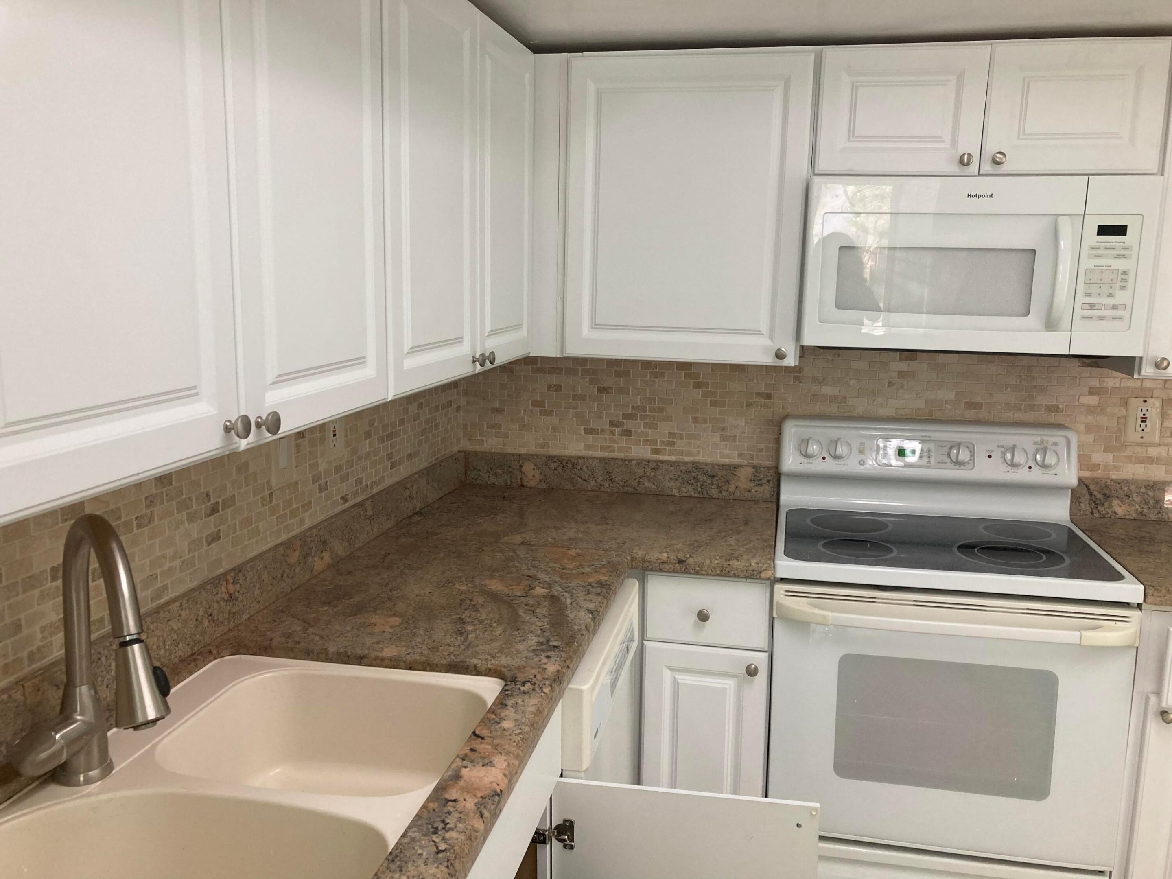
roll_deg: -1.3
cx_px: 586
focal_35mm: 28
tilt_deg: -9.9
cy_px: 440
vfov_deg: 49.7
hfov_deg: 63.4
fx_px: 948
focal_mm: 3.99
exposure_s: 1/60
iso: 80
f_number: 1.8
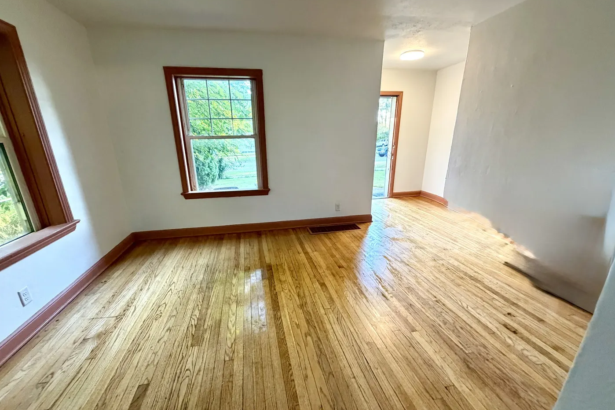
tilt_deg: -17.1
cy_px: 217
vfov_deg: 77.2
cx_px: 299
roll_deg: +1.2
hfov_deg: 100.4
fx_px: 256
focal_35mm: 15
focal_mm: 2.22
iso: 400
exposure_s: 1/60
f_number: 2.2
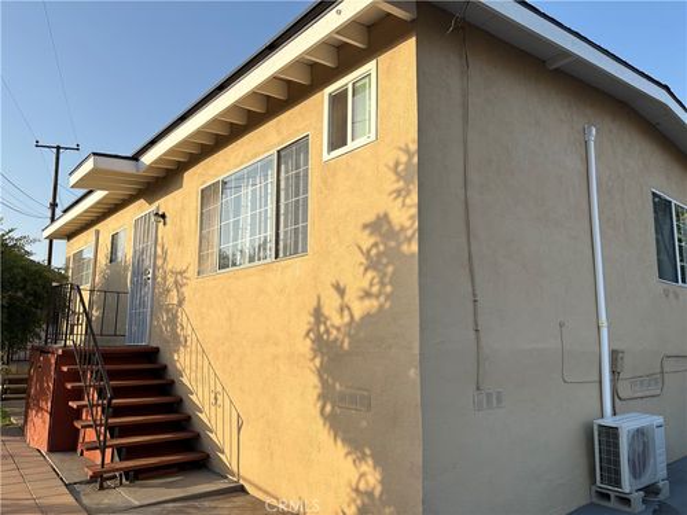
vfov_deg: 53.1
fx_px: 516
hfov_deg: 67.3
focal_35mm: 26
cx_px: 344
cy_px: 258
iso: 64
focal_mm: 5.96
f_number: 1.6
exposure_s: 1/1016
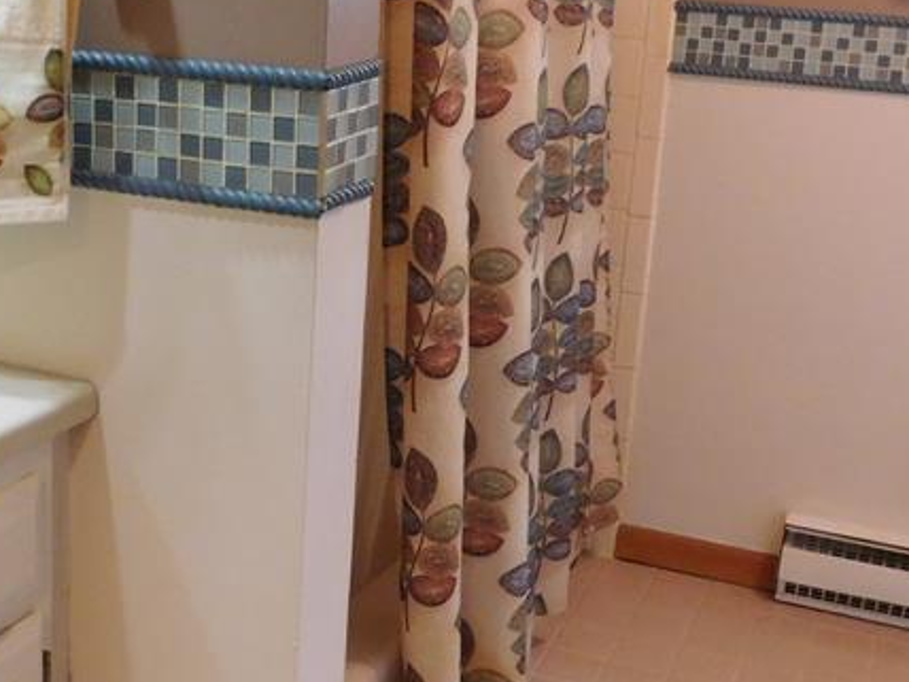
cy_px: 346
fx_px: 1444
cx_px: 310
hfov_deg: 34.6
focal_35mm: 55
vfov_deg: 26.6
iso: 400
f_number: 3
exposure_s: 1/15
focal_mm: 4
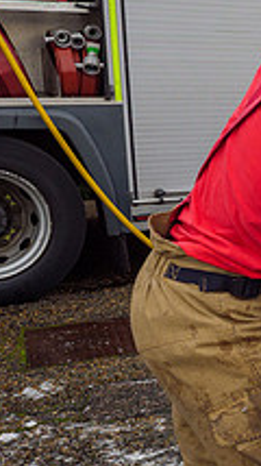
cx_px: 568
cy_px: 278
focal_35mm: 71
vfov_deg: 29.7
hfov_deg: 13.7
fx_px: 876
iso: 200
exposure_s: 1/400
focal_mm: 12
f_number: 4
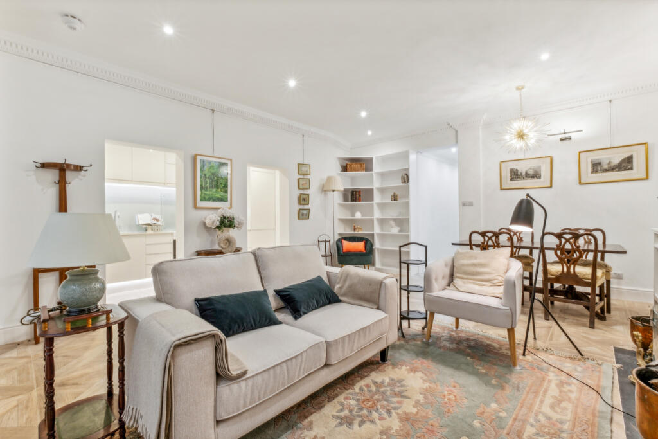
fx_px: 274
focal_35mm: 15
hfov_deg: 100.4
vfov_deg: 77.3
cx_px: 329
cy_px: 220
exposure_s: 1/5
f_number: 11
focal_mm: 10
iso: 400
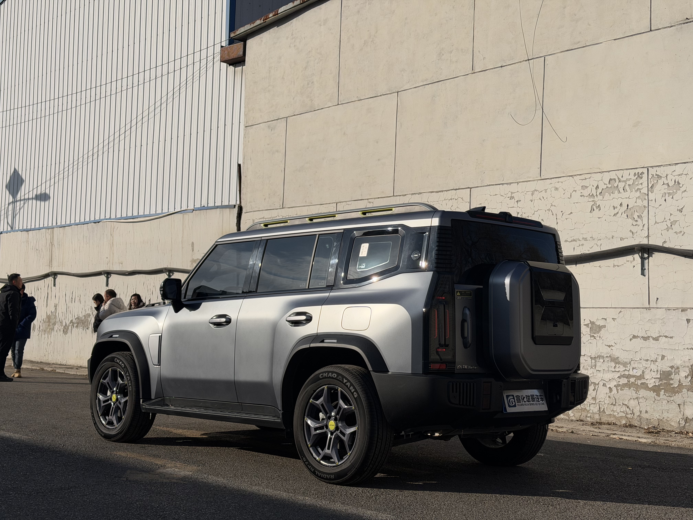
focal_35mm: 48
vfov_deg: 30.3
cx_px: 346
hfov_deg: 39.7
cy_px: 260
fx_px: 961
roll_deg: -2.5
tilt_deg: +4.3
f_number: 1.78
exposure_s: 1/11364
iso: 80
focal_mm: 6.76
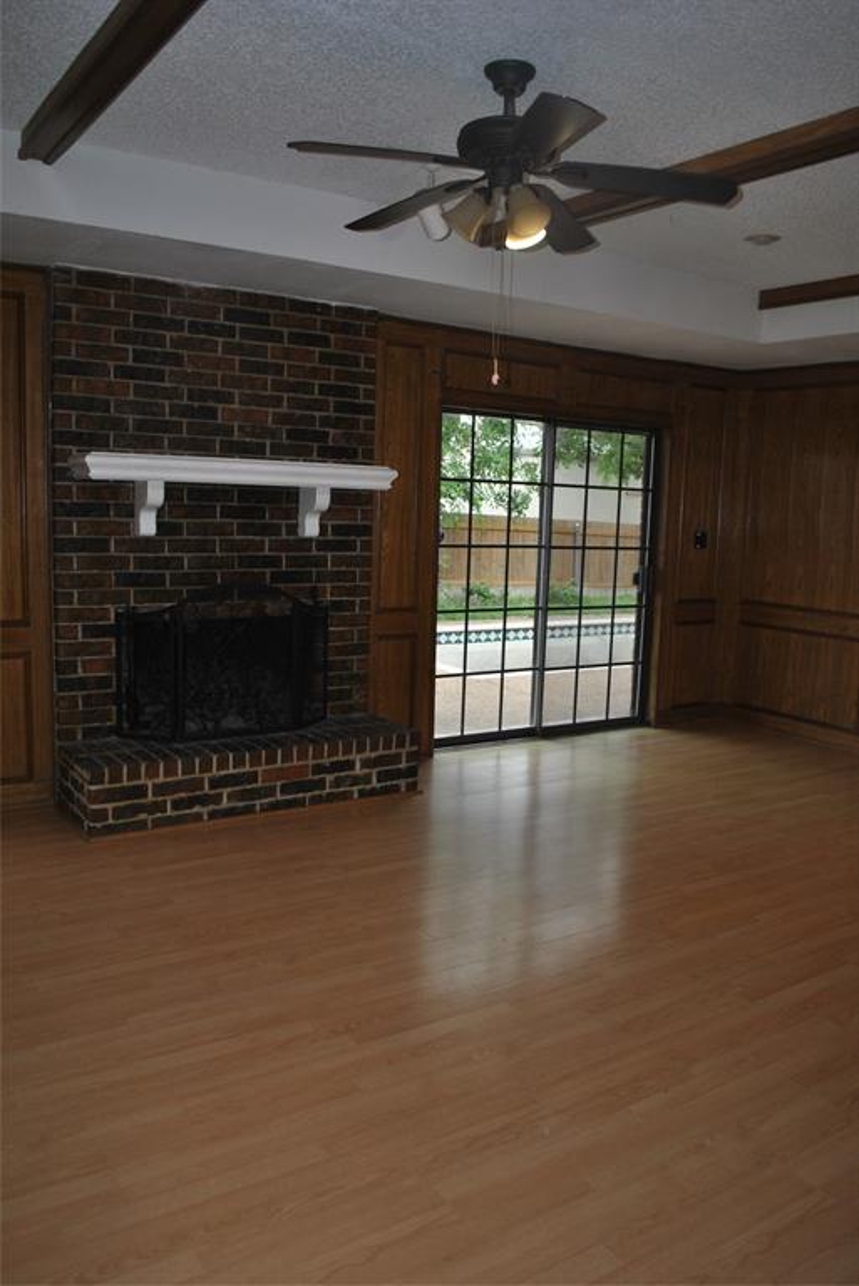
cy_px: 643
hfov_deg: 48.0
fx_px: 965
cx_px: 430
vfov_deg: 67.4
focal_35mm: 27
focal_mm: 18
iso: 200
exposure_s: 1/60
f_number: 3.5
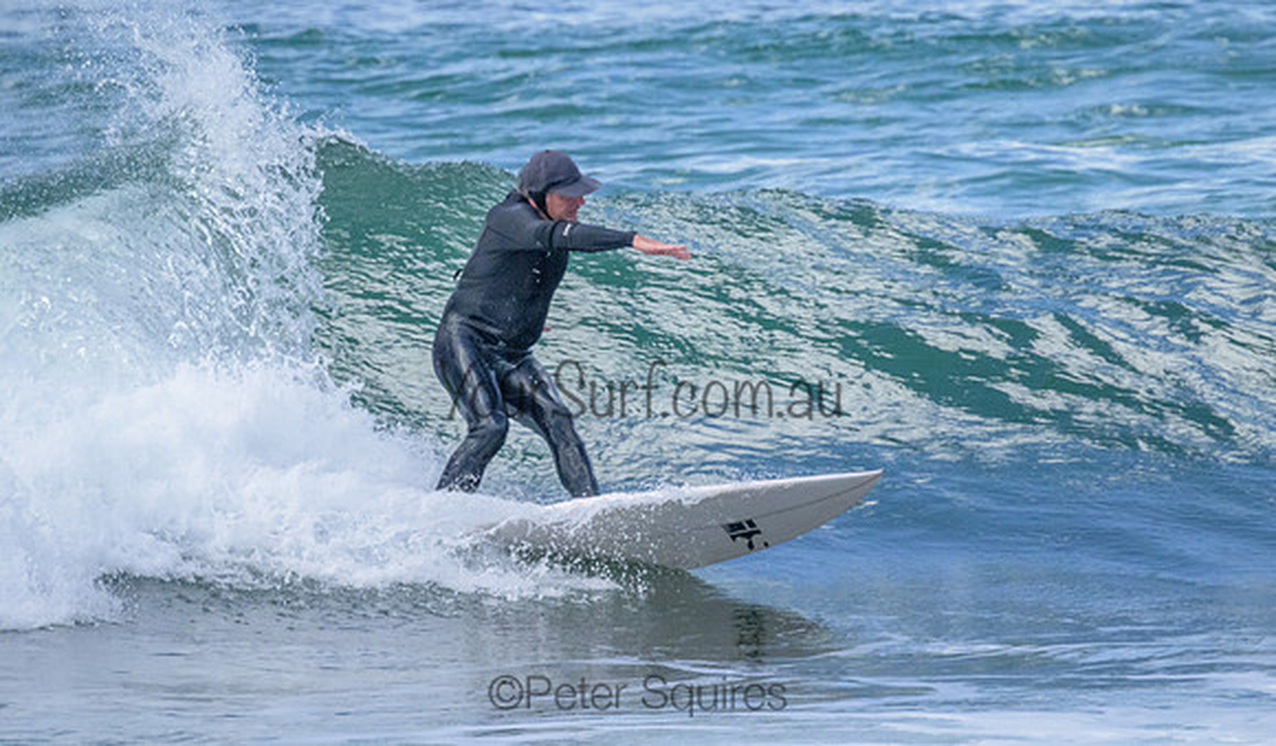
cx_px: 647
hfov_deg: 2.0
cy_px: 284
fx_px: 35843
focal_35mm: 1049
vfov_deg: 1.2
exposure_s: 1/1250
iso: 4500
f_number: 11
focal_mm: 800
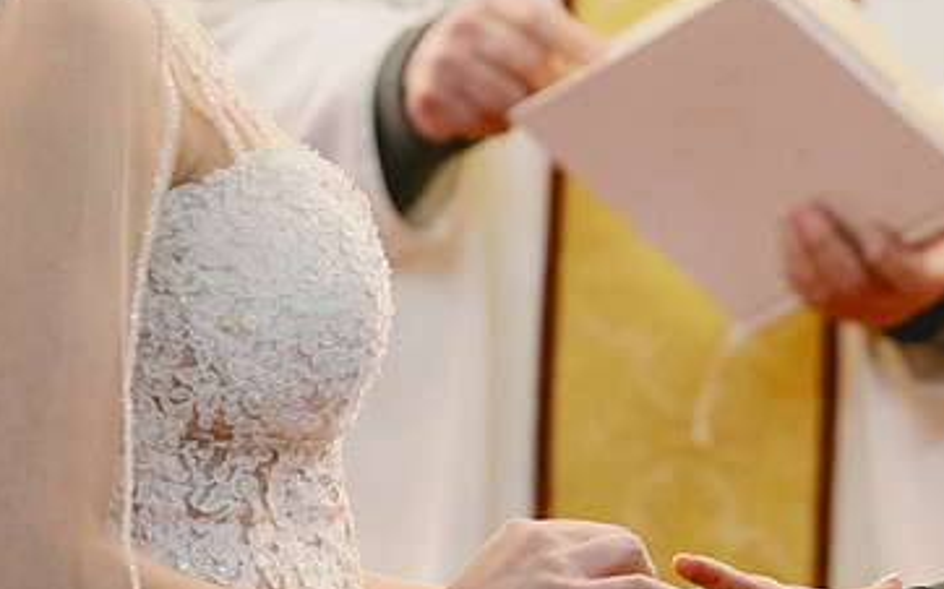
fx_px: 15226
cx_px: 822
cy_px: 382
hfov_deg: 3.5
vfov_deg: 2.2
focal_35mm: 592
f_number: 2.8
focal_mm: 200
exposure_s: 1/125
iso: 3200
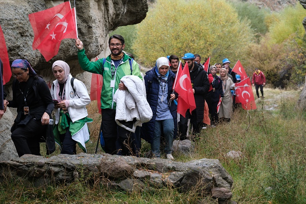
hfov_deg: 27.0
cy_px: 102
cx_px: 153
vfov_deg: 18.2
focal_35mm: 75
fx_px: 637
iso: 1000
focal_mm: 50
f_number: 4.5
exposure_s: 1/1000
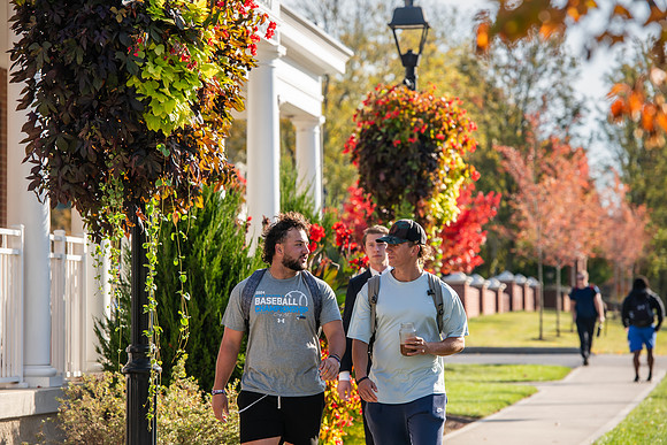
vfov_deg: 8.3
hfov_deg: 12.4
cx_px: 334
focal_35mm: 165
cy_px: 222
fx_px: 3058
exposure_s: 1/320
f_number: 5.6
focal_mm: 165
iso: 160
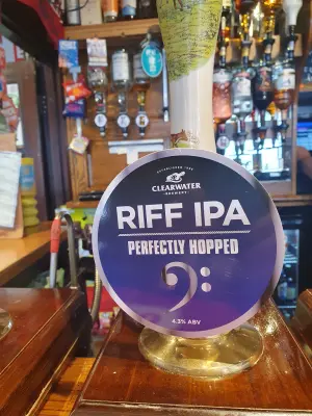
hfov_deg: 53.1
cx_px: 156
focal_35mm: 26
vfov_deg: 67.3
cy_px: 208
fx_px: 312
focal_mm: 4.32
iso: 320
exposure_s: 1/50
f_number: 2.4
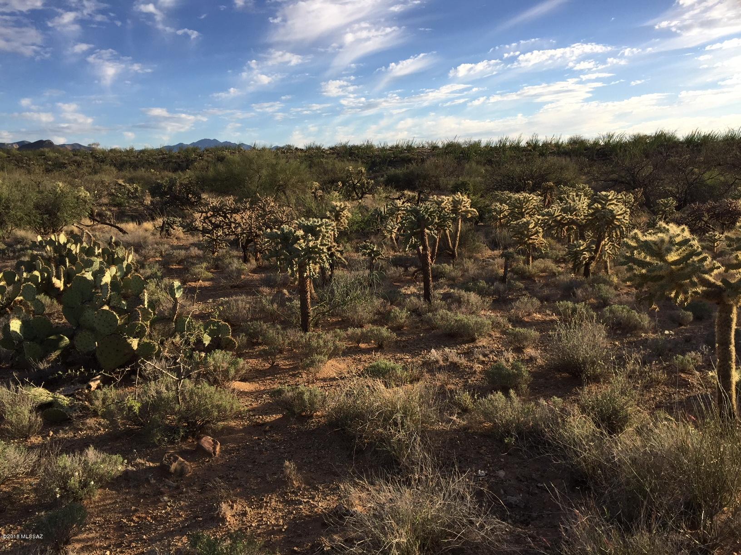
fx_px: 621
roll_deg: +1.3
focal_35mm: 29
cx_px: 370
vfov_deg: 48.2
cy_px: 278
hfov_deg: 61.7
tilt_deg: -8.9
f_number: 2.2
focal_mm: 4.15
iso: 32
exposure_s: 1/1276
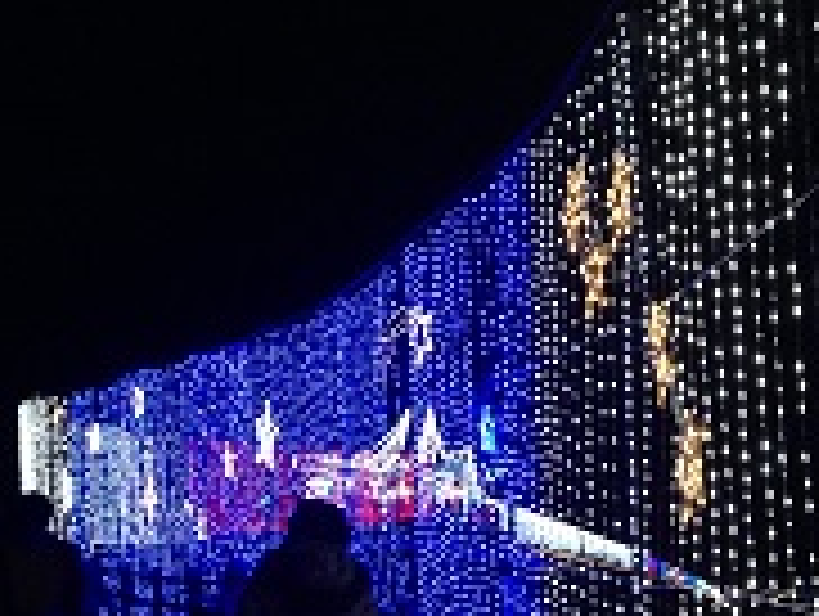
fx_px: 1682
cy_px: 544
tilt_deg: +2.7
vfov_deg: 20.4
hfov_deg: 26.8
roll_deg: +1.5
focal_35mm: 71
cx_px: 657
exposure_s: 1/20
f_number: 2.4
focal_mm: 4.12
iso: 320
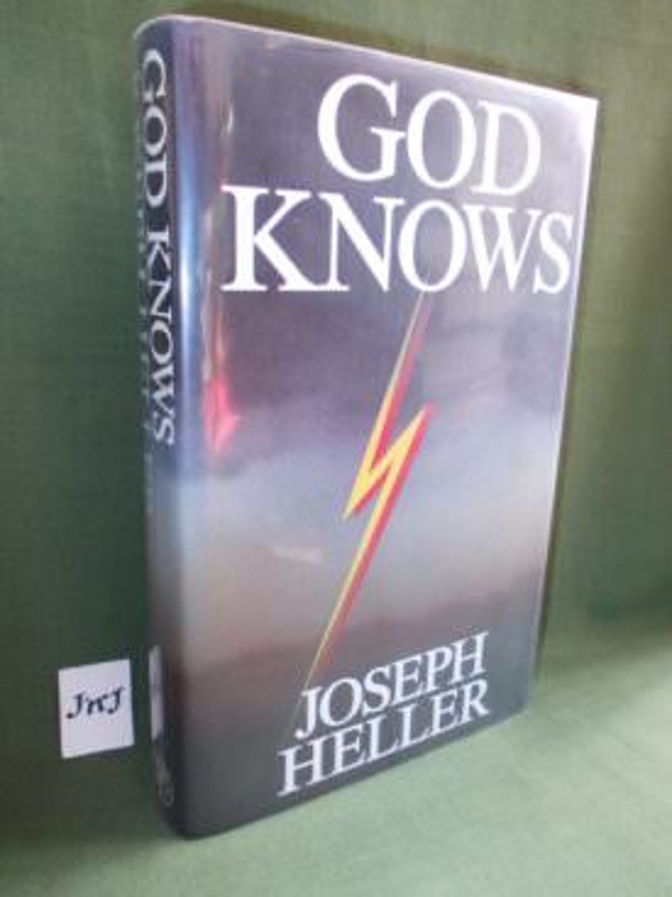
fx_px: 725
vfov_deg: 63.5
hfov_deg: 49.7
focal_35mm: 28
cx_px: 336
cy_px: 448
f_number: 2.7
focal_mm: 4
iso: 200
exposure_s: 1/25
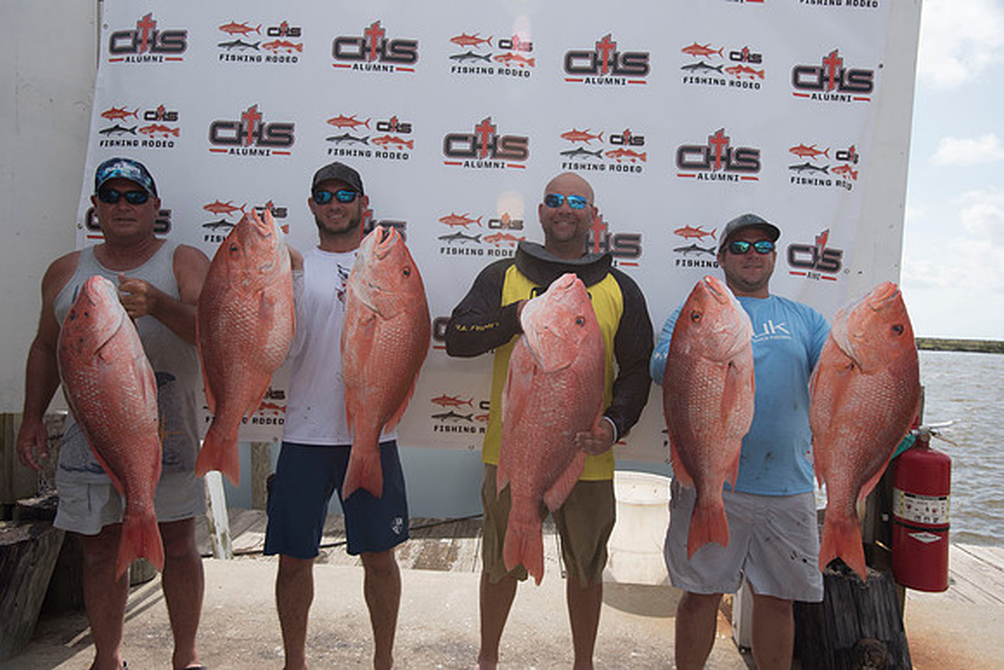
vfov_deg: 51.3
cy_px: 335
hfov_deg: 71.5
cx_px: 502
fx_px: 697
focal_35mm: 25
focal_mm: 25
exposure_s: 1/400
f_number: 9
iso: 250
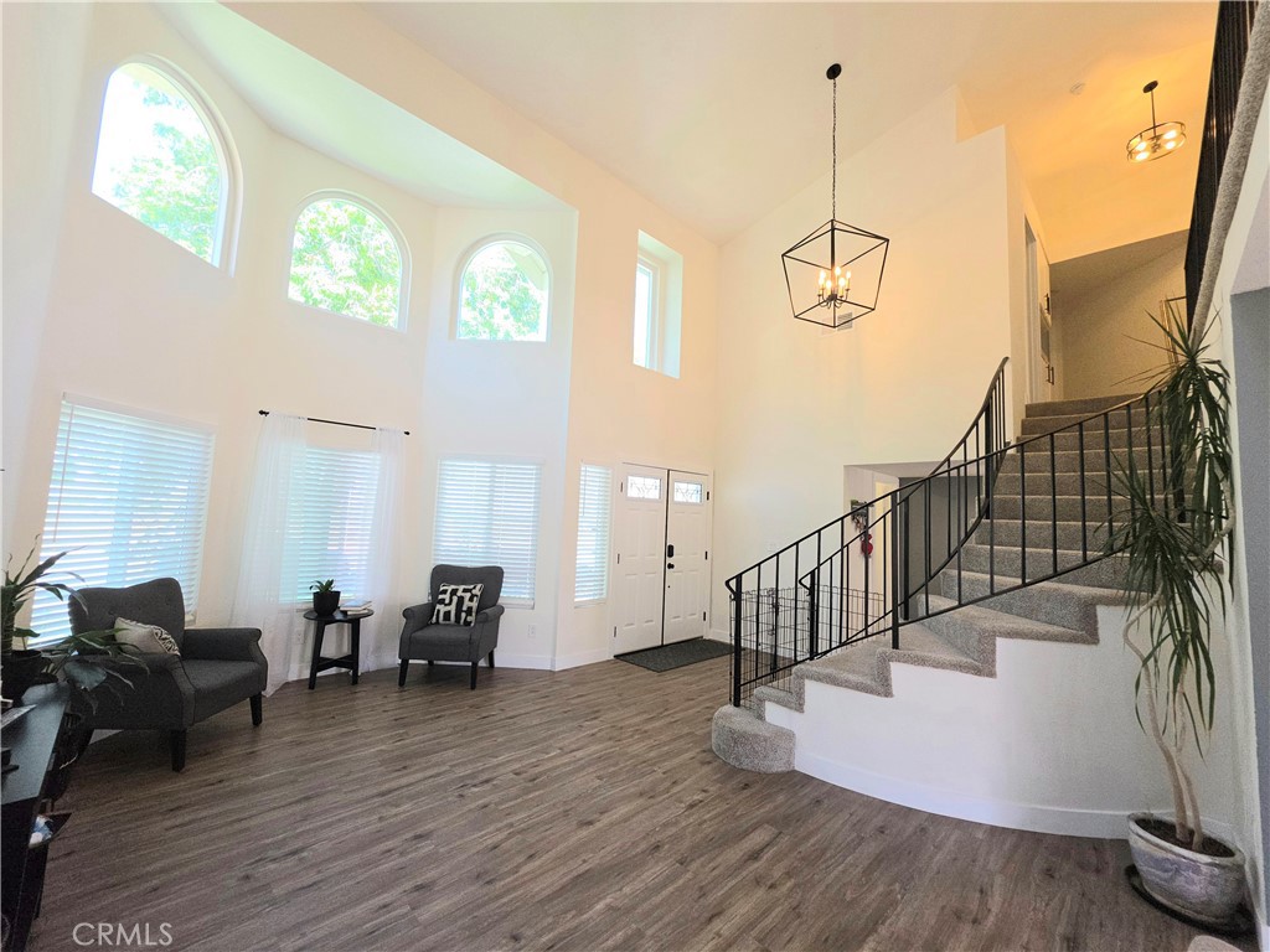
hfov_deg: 106.2
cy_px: 476
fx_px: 477
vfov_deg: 89.9
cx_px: 635
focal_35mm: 13
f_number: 1.9
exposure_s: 1/60.2
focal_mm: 2.2
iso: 32
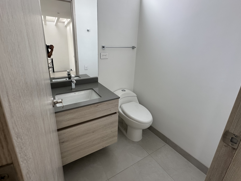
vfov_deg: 77.8
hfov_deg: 94.1
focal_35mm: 16
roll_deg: -0.6
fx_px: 111
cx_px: 106
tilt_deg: -16.6
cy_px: 81
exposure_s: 1/99
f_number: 2.2
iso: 80
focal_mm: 2.22
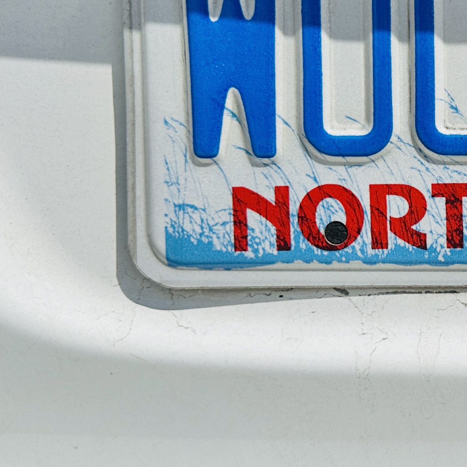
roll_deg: +1.7
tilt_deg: -18.5
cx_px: 607
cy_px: 50
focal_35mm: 61
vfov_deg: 27.2
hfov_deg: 24.5
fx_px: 931
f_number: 1.78
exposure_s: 1/13699
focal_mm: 6.86
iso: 80
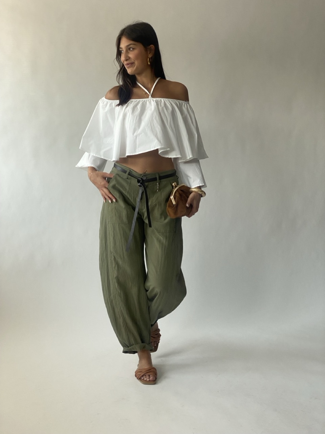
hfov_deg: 28.0
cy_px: 217
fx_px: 651
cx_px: 162
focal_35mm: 52
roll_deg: -0.9
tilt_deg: -6.7
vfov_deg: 36.8
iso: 64
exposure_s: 1/122
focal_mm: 6
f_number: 2
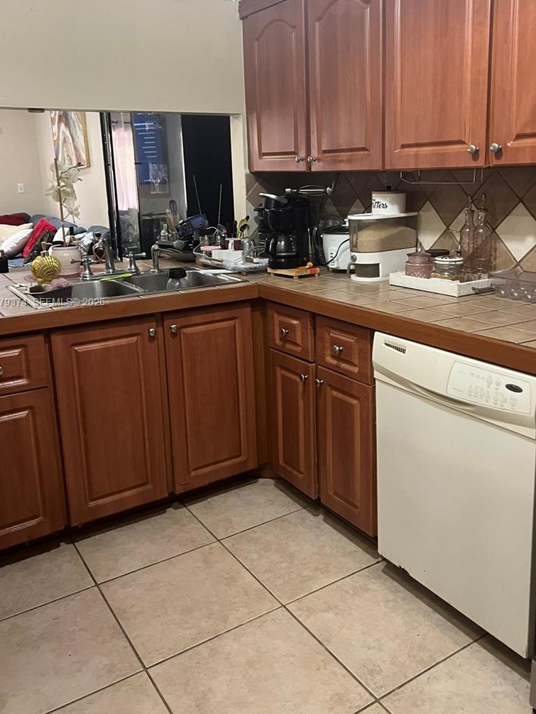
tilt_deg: -10.4
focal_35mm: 31
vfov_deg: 58.1
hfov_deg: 45.4
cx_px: 293
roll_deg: -0.7
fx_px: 640
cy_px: 303
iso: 320
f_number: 1.5
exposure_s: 1/60
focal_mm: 5.7
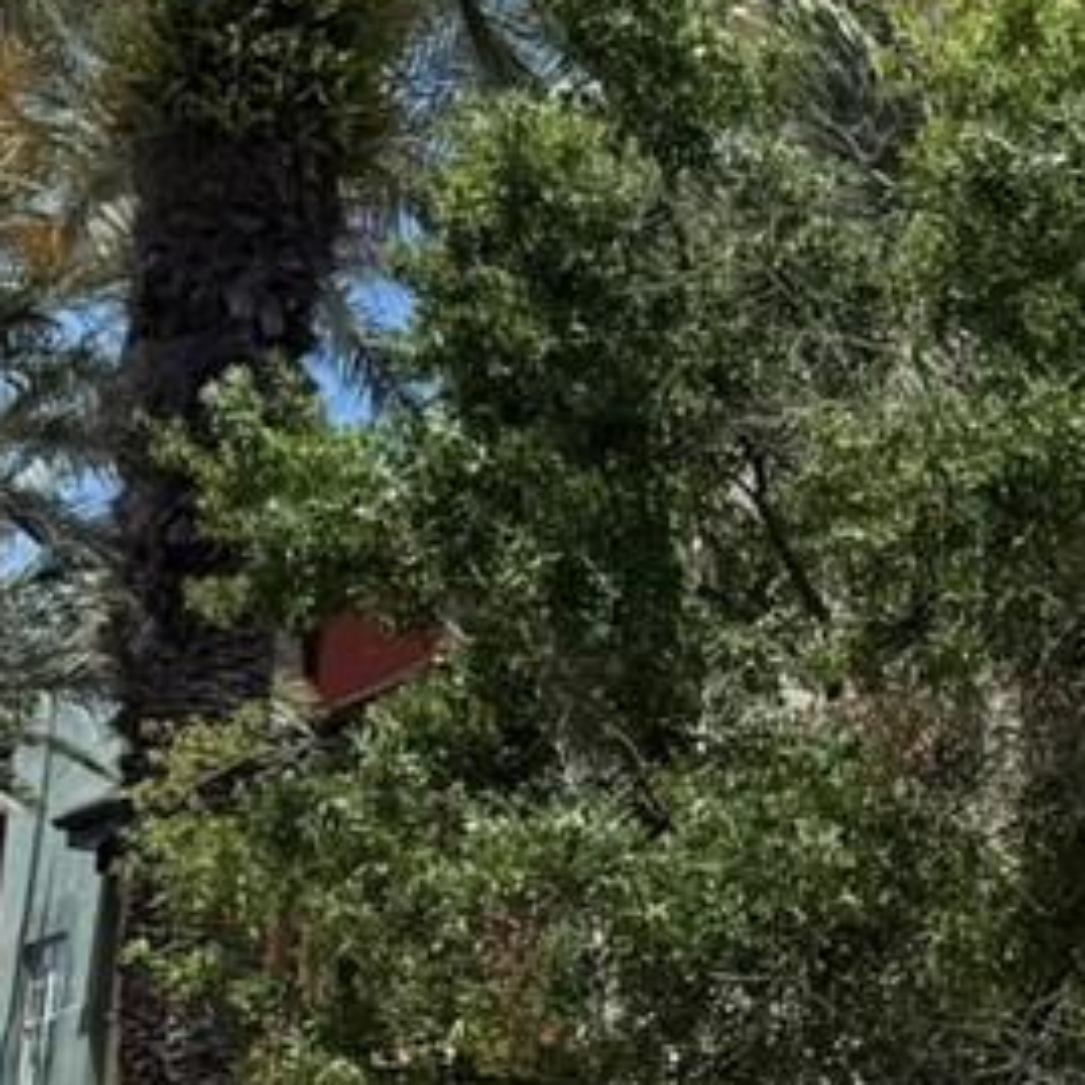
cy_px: 1137
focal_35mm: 126
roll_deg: -2.9
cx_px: 2089
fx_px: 4468
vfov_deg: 13.6
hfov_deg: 12.4
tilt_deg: +6.4
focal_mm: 6.76
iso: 80
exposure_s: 1/4167
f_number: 1.78
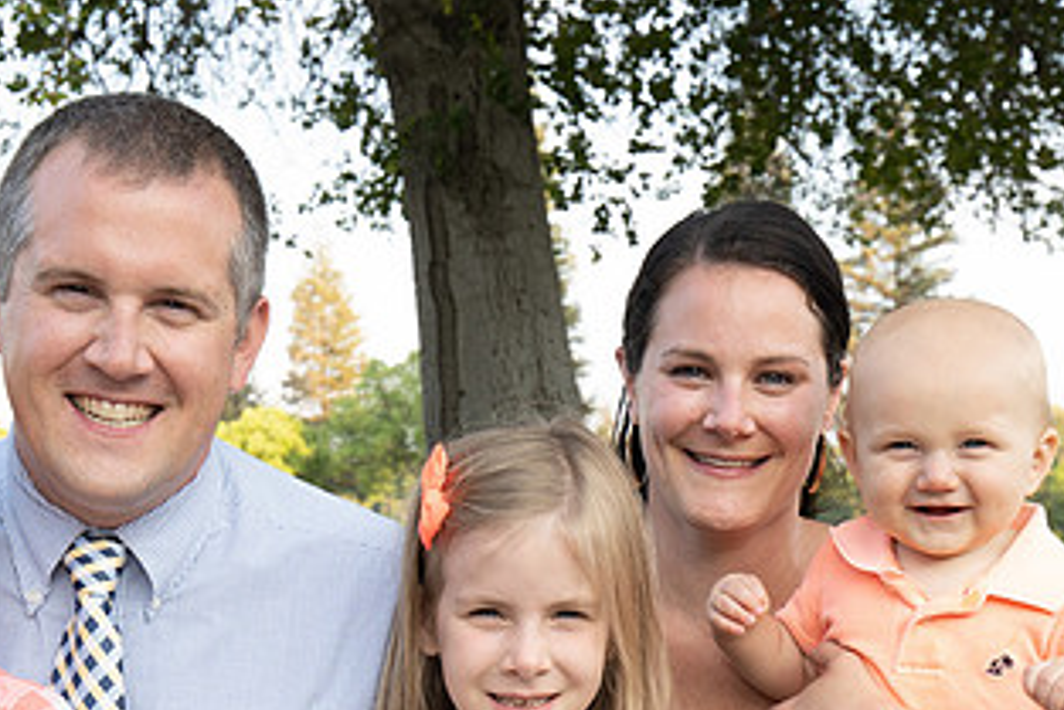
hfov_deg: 26.6
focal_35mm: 76
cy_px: 664
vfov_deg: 17.6
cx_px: 473
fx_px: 2247
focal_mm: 35
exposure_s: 1/250
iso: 1250
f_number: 7.1
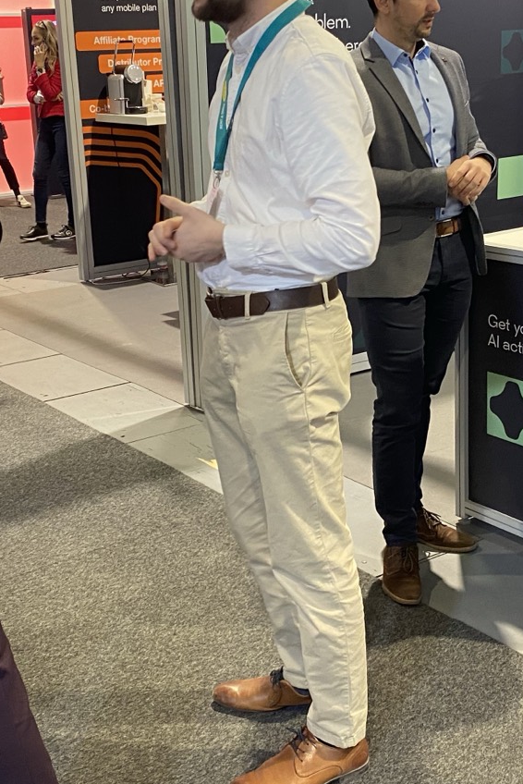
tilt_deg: -15.0
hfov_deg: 26.5
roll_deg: +2.5
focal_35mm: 51
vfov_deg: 38.7
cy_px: 317
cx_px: 236
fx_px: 1110
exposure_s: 1/50
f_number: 1.8
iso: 160
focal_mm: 4.25
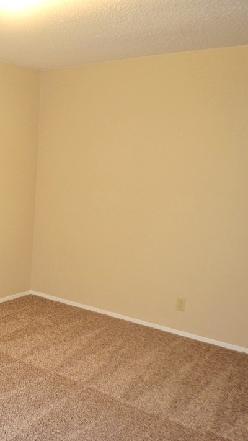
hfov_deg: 23.0
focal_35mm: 48
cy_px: 221
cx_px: -45
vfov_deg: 42.9
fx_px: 561
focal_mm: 20
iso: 800
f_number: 3.5
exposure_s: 1/60
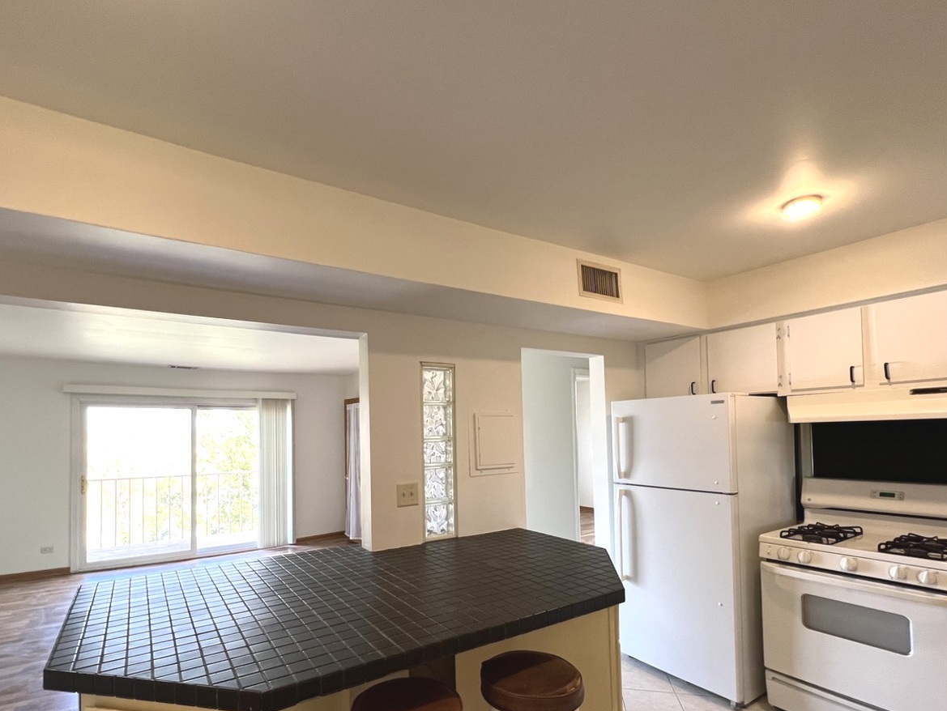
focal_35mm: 16
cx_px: 465
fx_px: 438
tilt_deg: +1.4
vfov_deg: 77.0
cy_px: 436
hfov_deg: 94.5
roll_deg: +0.4
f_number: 1.8
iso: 160
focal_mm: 1.57
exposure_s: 1/120
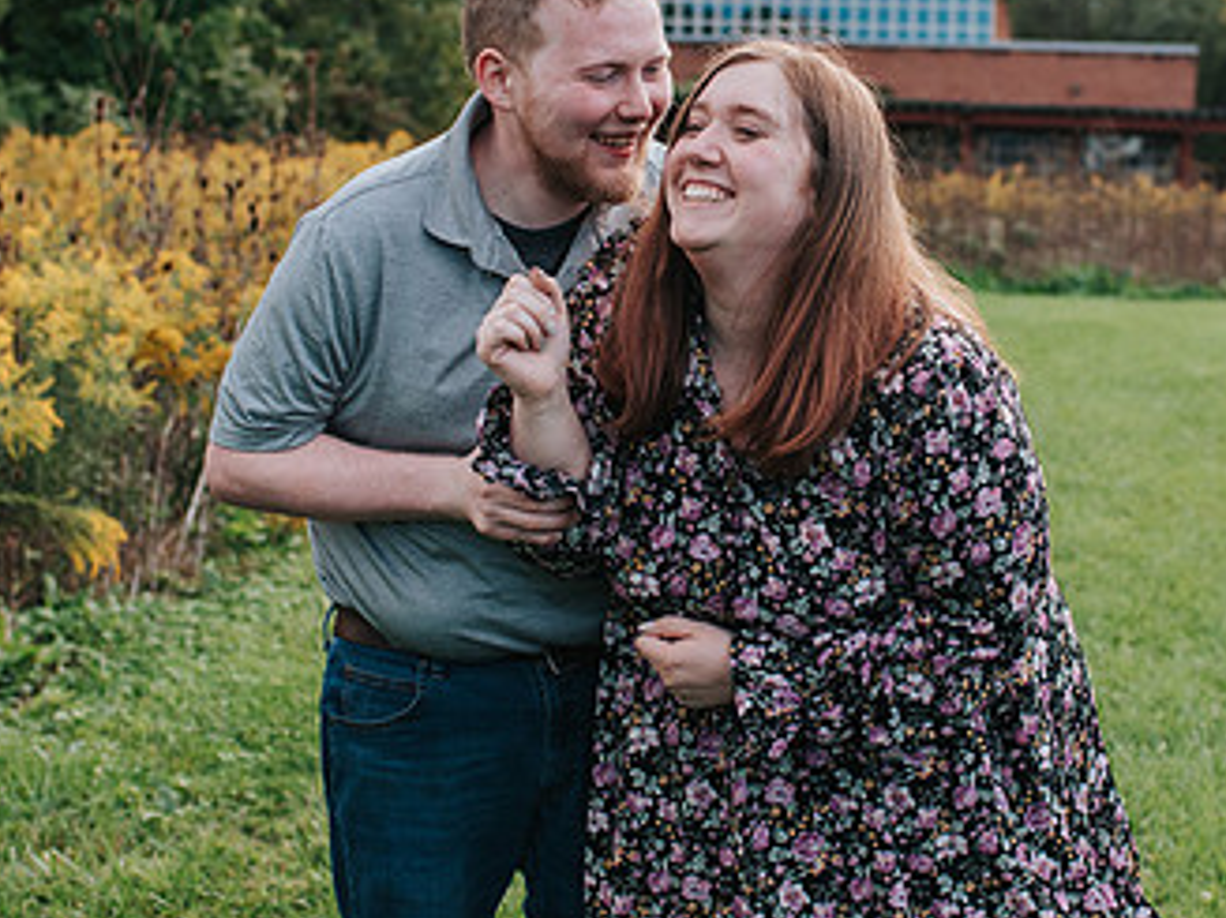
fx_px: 2301
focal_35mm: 65
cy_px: 337
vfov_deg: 22.5
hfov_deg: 29.8
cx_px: 731
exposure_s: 1/1250
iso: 720
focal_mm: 35
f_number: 3.2
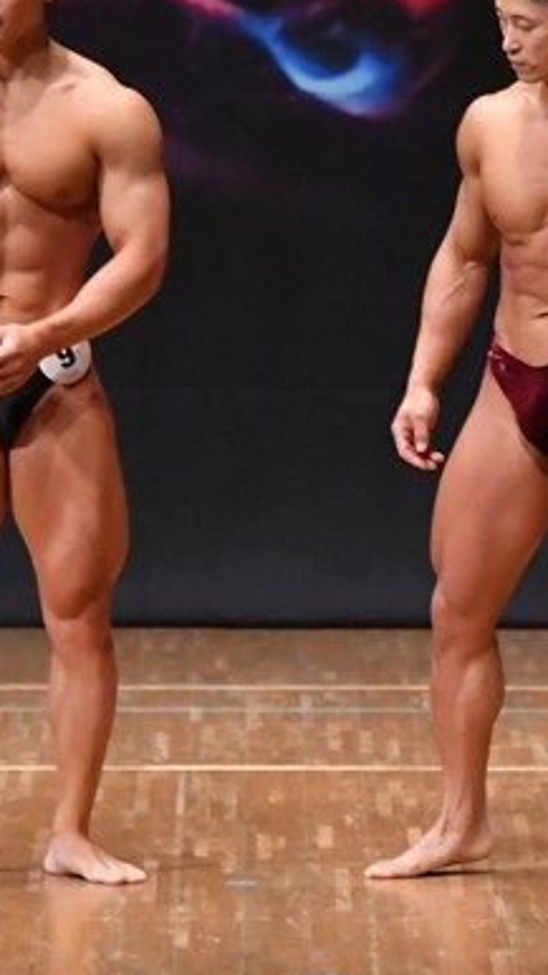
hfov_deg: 2.4
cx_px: 678
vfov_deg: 4.3
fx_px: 13025
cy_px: 392
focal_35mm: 504
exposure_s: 1/400
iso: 8000
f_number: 5.6
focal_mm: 160
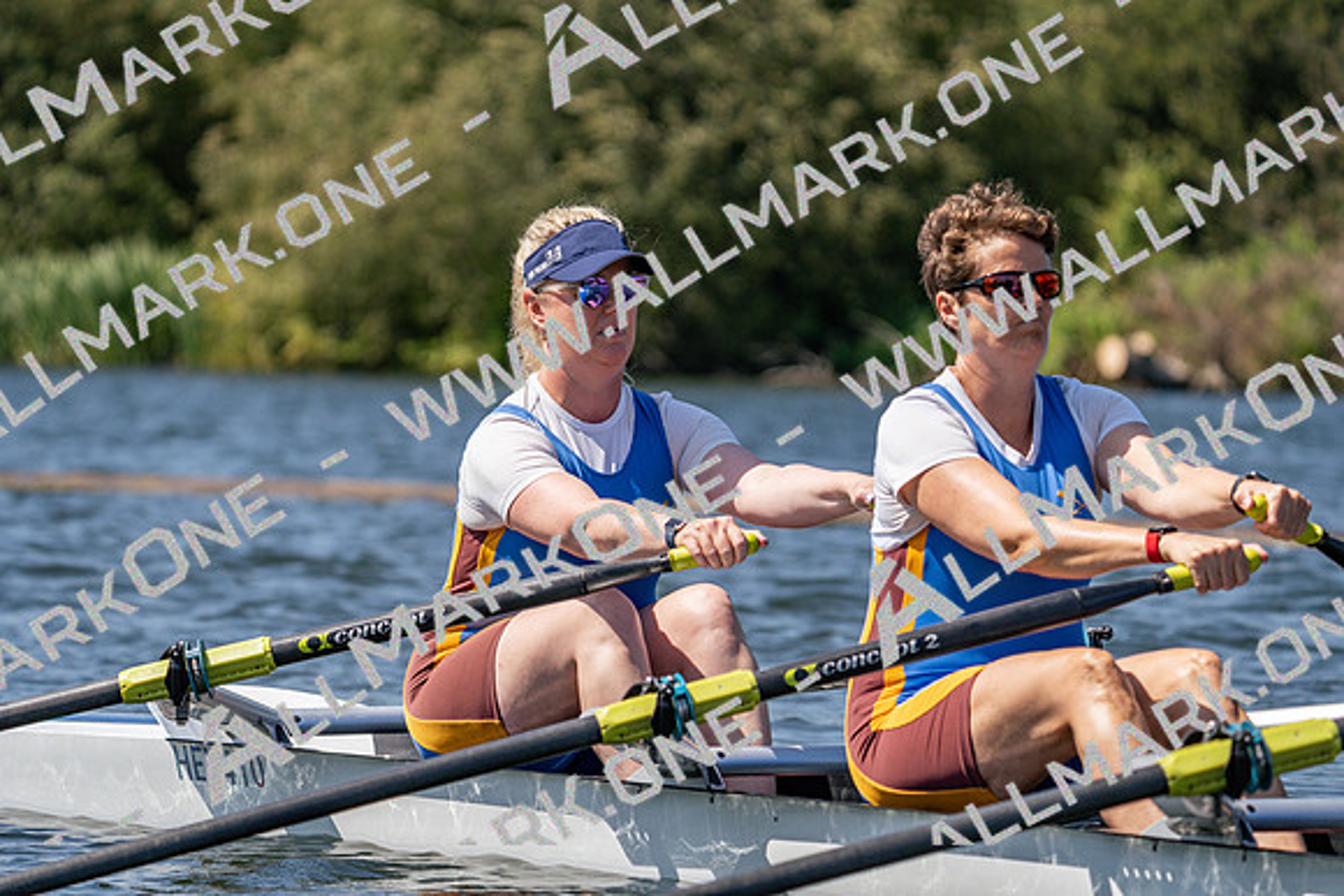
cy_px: 448
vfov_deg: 5.6
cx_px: 672
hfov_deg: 8.4
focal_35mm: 245
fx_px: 9148
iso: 250
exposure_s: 1/2000
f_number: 5.6
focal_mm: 245
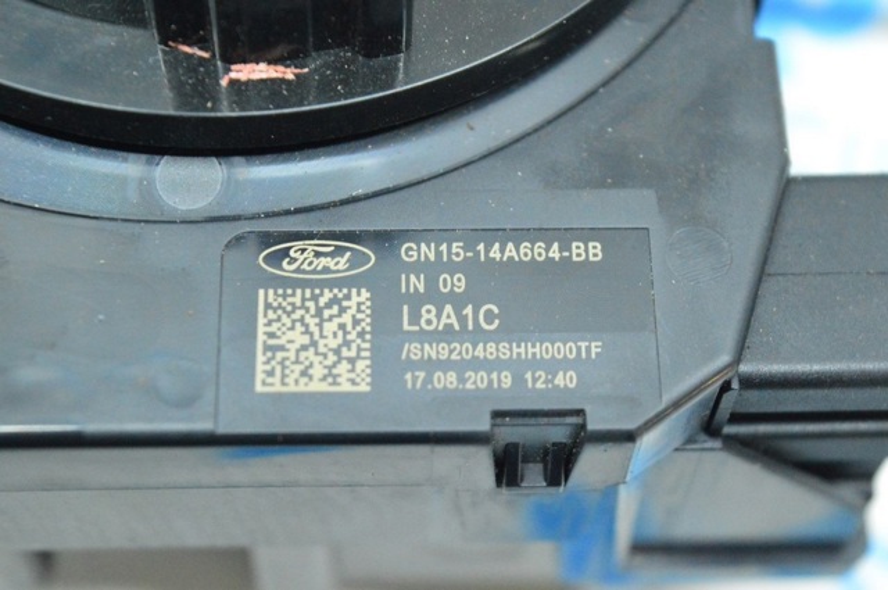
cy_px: 295
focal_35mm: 82
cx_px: 444
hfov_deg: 24.6
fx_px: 2032
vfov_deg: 16.5
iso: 6400
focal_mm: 55
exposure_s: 1/80
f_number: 6.3
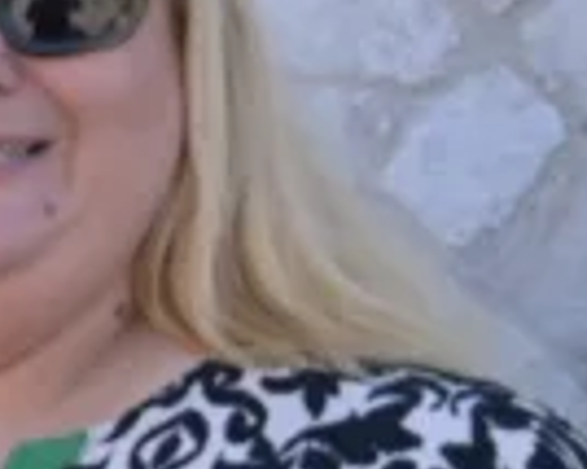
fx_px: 4618
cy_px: 708
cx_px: -1428
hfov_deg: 6.4
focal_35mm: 266
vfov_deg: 5.8
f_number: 4.5
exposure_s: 1/400
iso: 250
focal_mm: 37
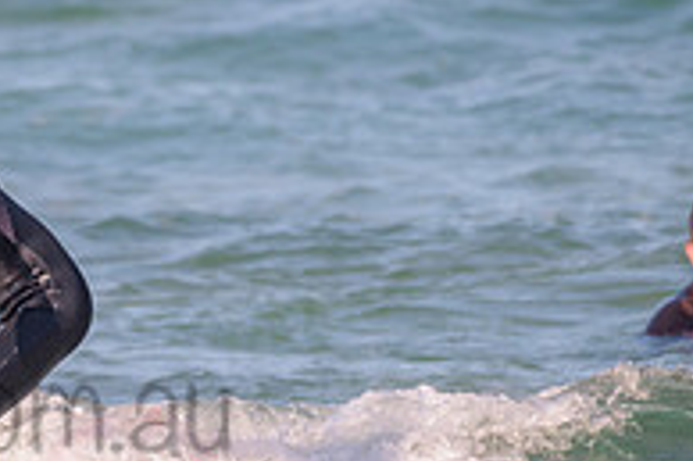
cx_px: -42
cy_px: 228
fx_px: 35293
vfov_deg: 0.7
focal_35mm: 1835
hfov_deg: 1.1
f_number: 5.6
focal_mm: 500
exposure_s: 1/2000
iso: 280
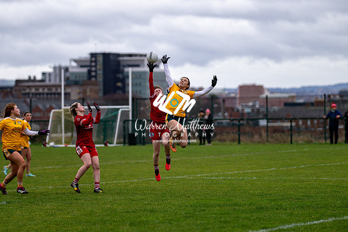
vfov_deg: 8.1
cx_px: 174
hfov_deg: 12.1
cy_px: 116
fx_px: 1644
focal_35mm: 170
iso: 2500
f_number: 2.8
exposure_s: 1/1000
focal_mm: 170
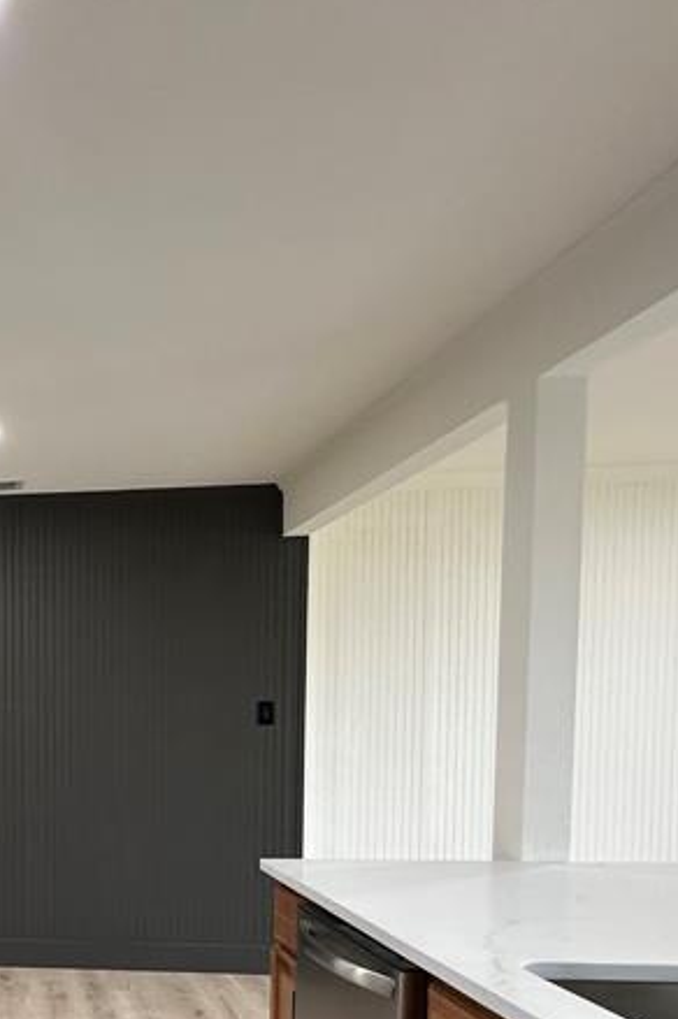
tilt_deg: -3.0
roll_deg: +0.6
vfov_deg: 53.2
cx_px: -130
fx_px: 962
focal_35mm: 34
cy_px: 768
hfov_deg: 32.3
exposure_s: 1/60
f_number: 2.2
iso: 160
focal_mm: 2.22
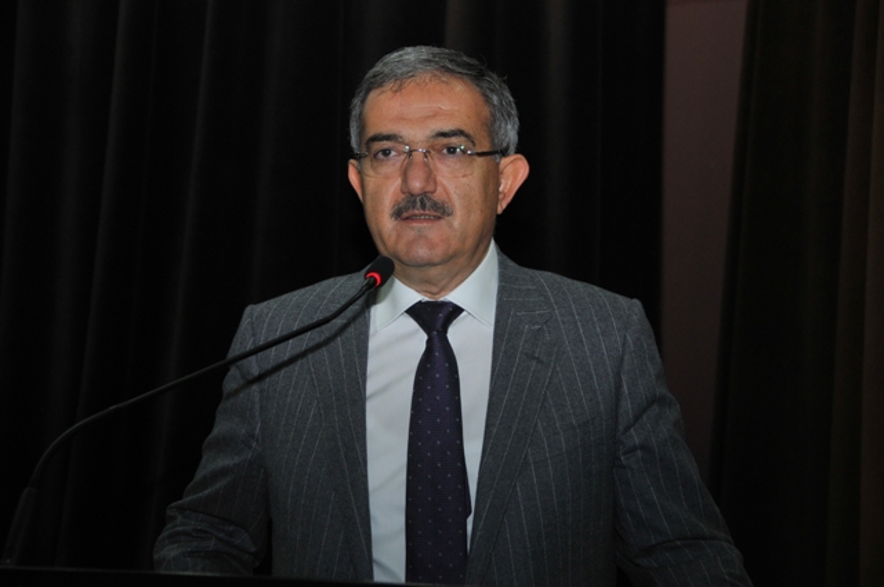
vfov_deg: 14.7
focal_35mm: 93
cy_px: 294
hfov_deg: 21.9
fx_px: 2281
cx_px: 442
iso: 500
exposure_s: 1/60
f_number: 4.8
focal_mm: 62
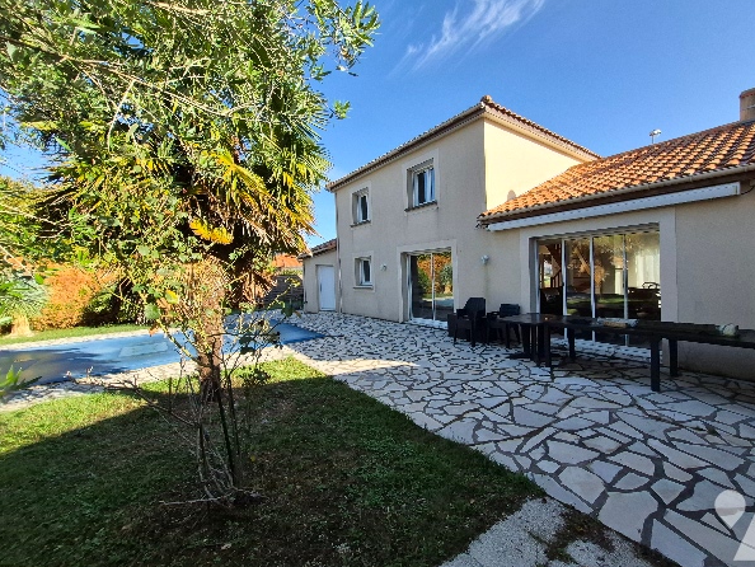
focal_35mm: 14
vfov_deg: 85.7
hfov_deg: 101.9
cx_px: 404
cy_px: 281
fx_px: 305
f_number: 2.2
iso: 40
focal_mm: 1.74
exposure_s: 1/822
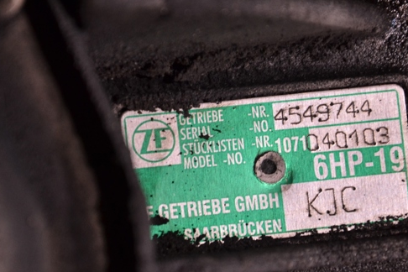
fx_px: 895
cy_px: 170
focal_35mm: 79
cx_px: 263
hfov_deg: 25.6
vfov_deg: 17.3
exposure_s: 1/60
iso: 800
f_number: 4.5
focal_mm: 40
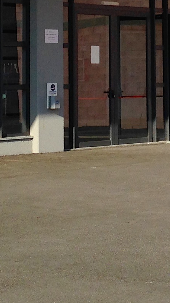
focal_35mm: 148
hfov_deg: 8.1
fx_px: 1186
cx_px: 181
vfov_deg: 14.3
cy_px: -8
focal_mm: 4.12
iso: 50
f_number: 2.4
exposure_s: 1/1938
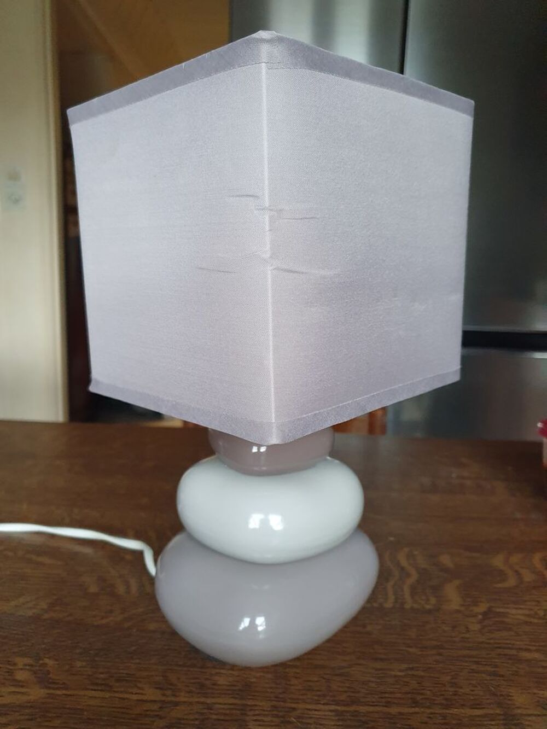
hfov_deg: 53.1
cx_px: 274
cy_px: 364
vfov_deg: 67.3
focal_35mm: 26
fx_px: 548
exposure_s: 1/50
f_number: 1.5
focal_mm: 4.32
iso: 400
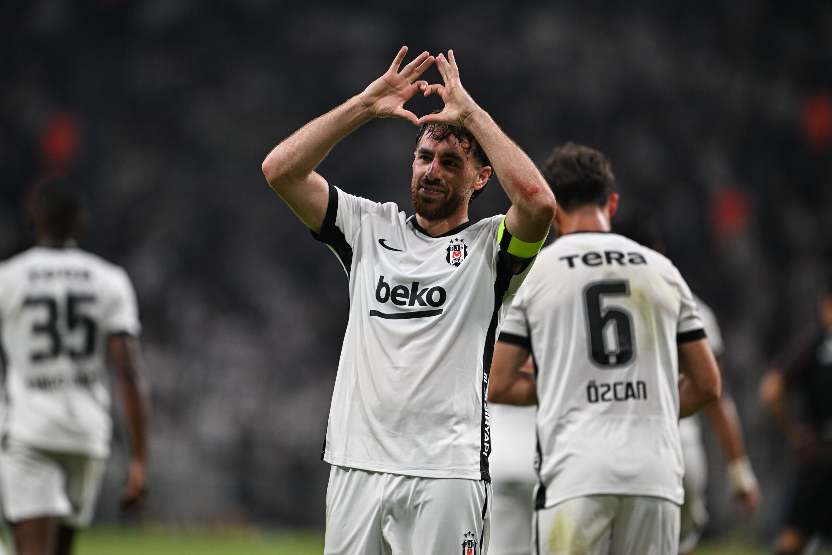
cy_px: 278
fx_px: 9244
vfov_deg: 3.4
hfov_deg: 5.2
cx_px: 416
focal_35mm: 400
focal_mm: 400
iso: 1600
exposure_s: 1/2000
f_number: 2.8
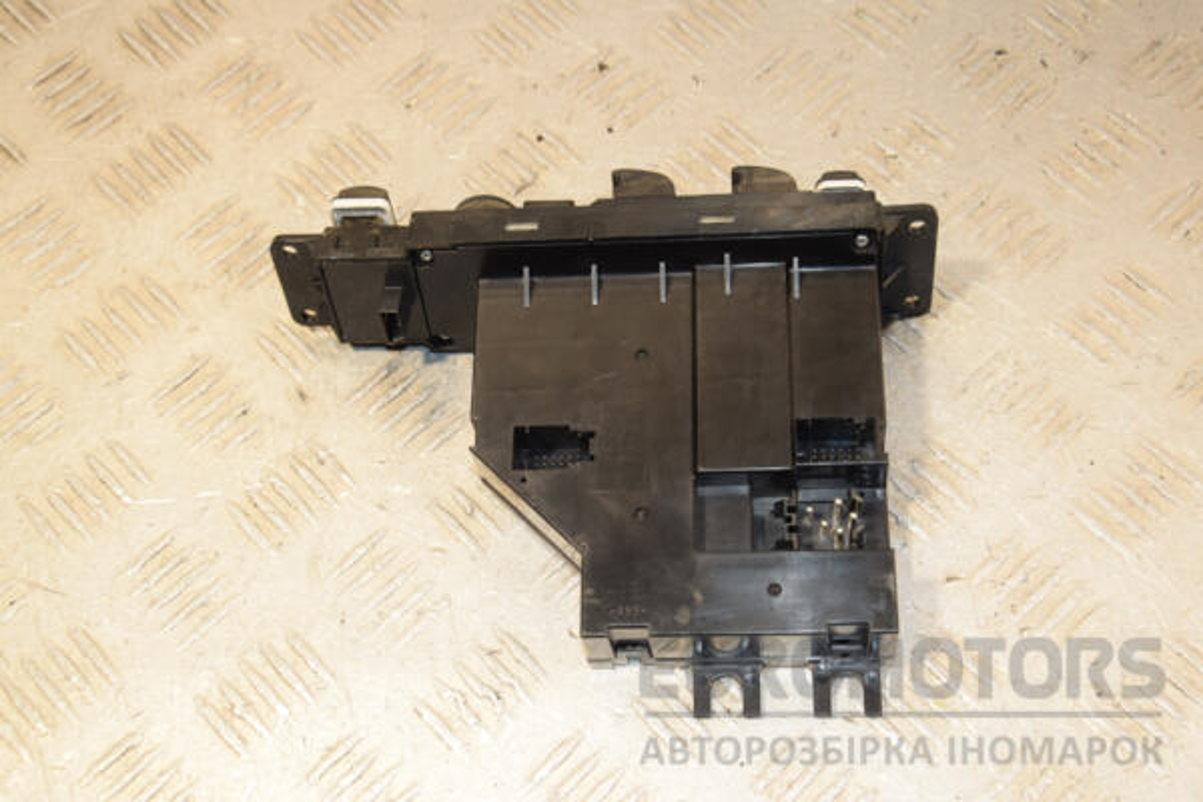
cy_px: 401
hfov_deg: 37.9
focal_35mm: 52
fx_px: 1754
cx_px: 602
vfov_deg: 25.8
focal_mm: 35
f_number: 6.3
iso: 800
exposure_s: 1/200
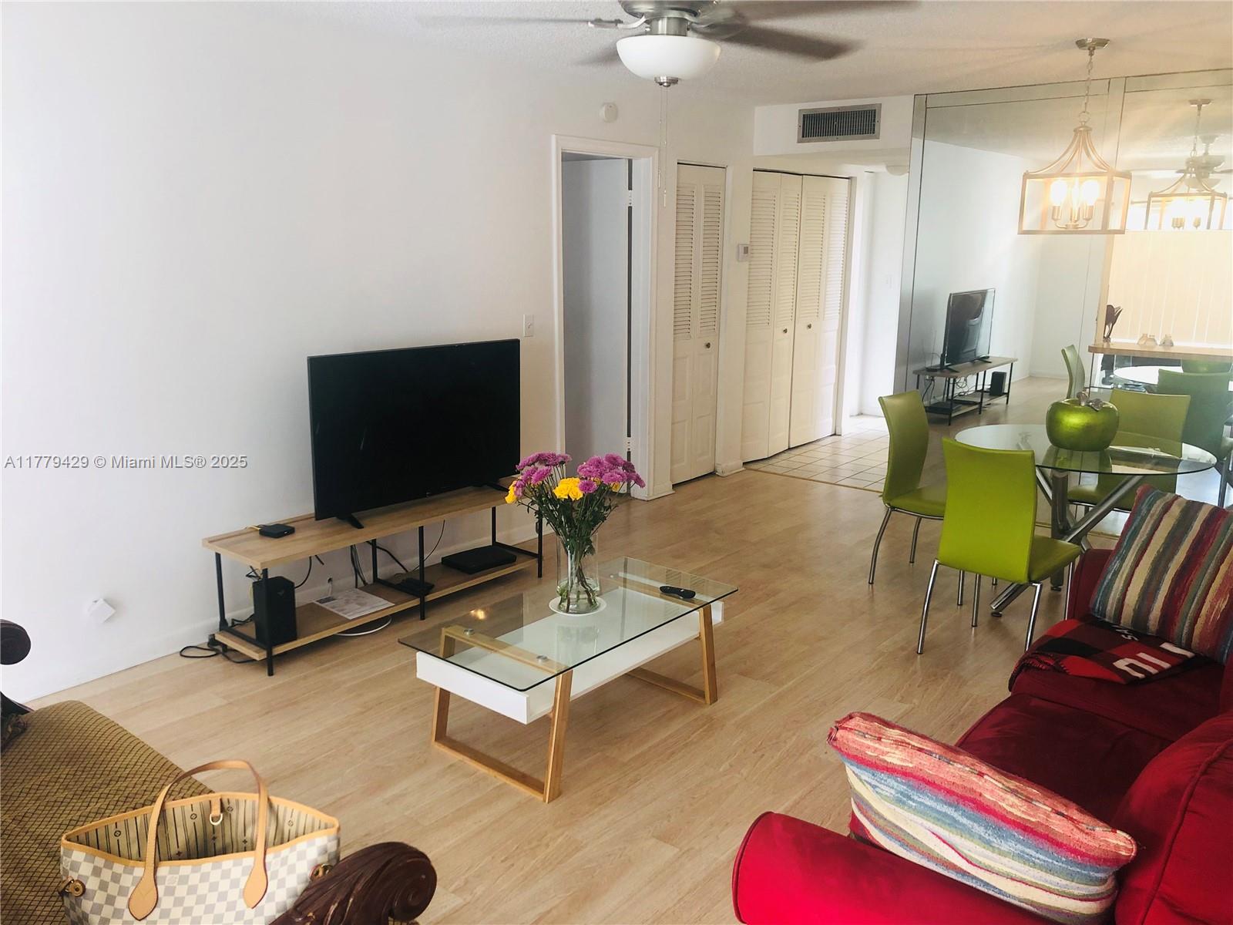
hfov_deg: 63.4
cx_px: 616
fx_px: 997
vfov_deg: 49.7
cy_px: 462
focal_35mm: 28
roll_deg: +0.9
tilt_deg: -13.3
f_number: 1.8
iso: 40
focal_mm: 4
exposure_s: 1/24
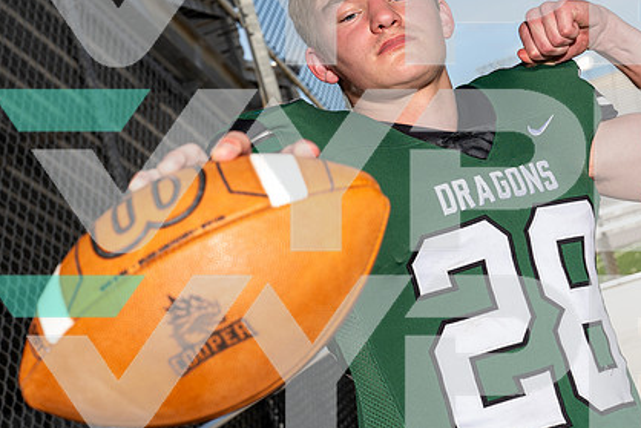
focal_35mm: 79
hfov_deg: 25.6
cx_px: 380
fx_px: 1407
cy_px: 171
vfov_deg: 17.3
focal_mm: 57
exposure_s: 1/250
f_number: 8
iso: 160
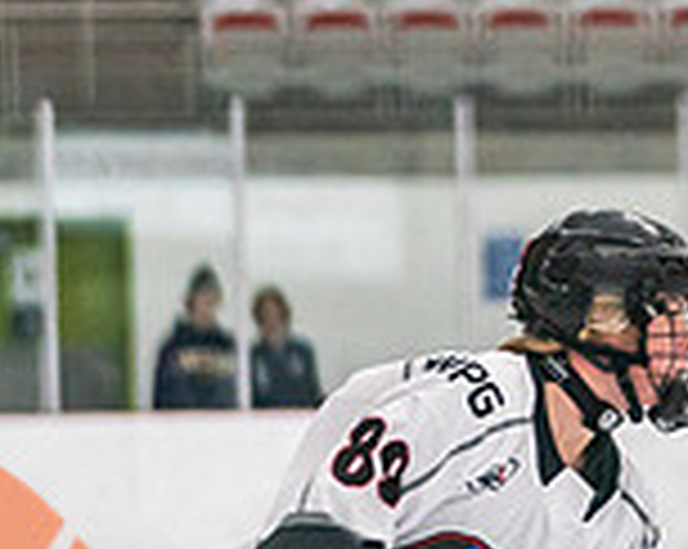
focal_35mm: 510
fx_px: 10371
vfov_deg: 3.0
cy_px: 643
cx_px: 635
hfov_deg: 3.8
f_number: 2.8
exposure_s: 1/1250
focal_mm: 107
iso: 3200
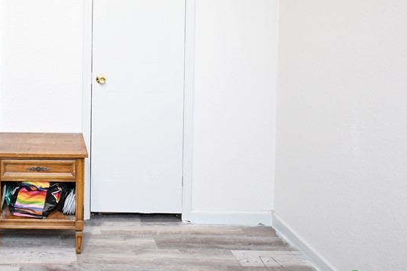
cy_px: 30
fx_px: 418
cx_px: 40
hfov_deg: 46.7
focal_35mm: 37
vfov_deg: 34.1
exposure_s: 1/20
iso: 500
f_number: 3.5
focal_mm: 12
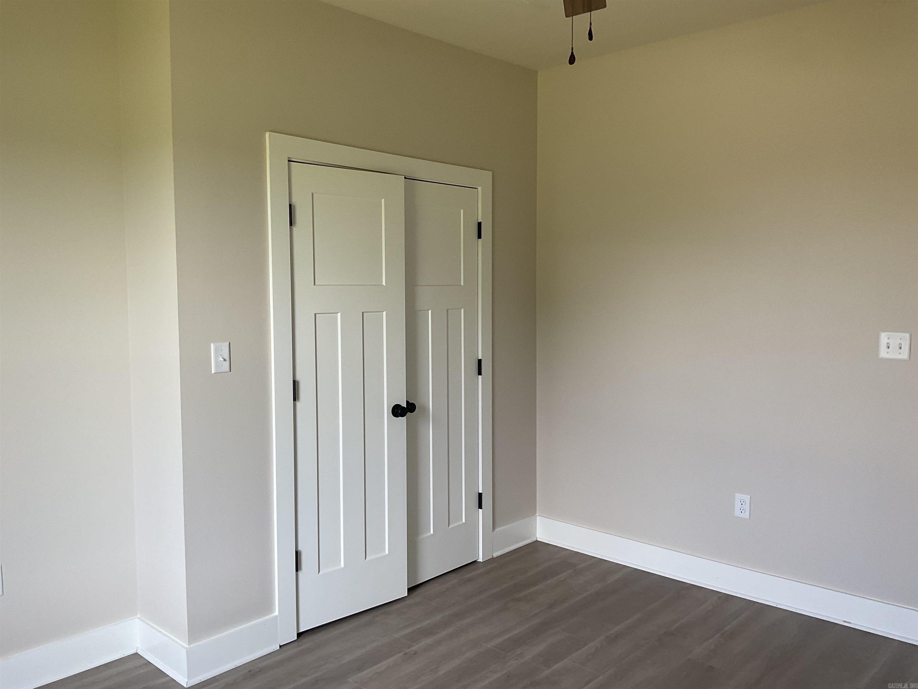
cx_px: 459
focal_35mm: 29
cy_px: 344
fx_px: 769
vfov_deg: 48.2
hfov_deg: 61.7
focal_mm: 3
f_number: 1.8
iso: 50
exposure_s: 1/100
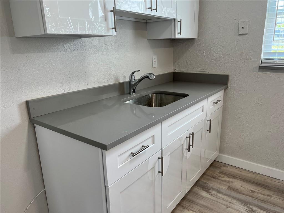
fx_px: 213
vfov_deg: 53.1
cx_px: 142
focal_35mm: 26
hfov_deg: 67.3
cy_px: 106
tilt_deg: -16.0
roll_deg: +1.6
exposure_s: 1/136
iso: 64
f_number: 1.5
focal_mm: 5.7
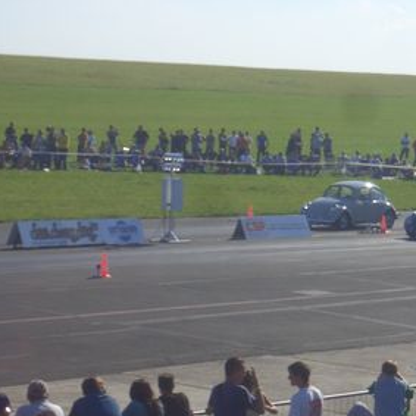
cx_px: 276
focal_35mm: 153
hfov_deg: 11.4
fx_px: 2080
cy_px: 213
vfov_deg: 11.4
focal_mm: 13.5
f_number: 6.6
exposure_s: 1/320
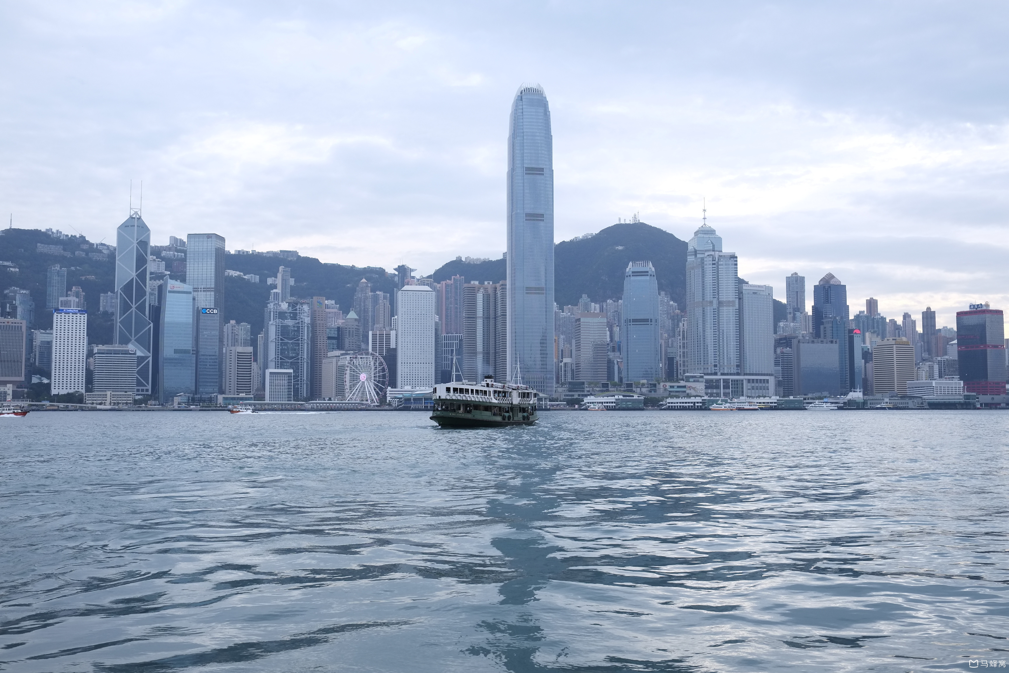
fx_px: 981
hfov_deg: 54.4
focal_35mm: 35
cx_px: 504
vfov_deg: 37.9
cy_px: 336
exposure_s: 1/850
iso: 400
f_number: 5
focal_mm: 23
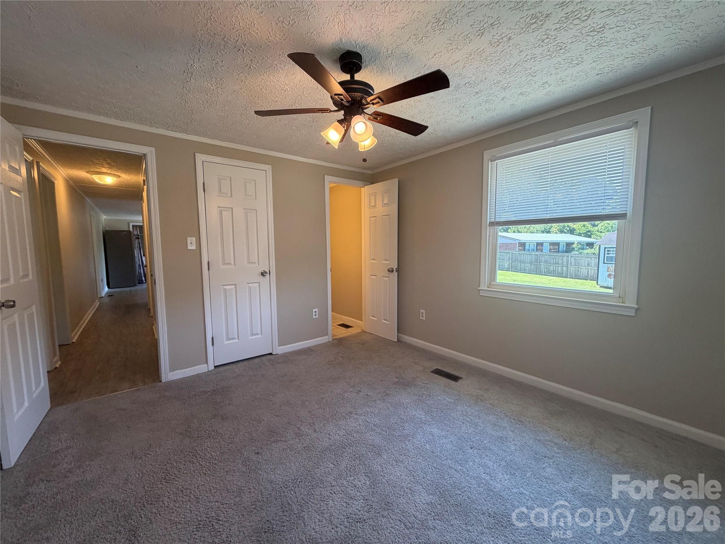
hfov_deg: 102.1
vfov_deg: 85.7
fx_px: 293
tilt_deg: -4.9
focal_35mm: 14
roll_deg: +0.6
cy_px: 272
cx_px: 362
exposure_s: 1/120
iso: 125
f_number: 2.2
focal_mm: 2.22
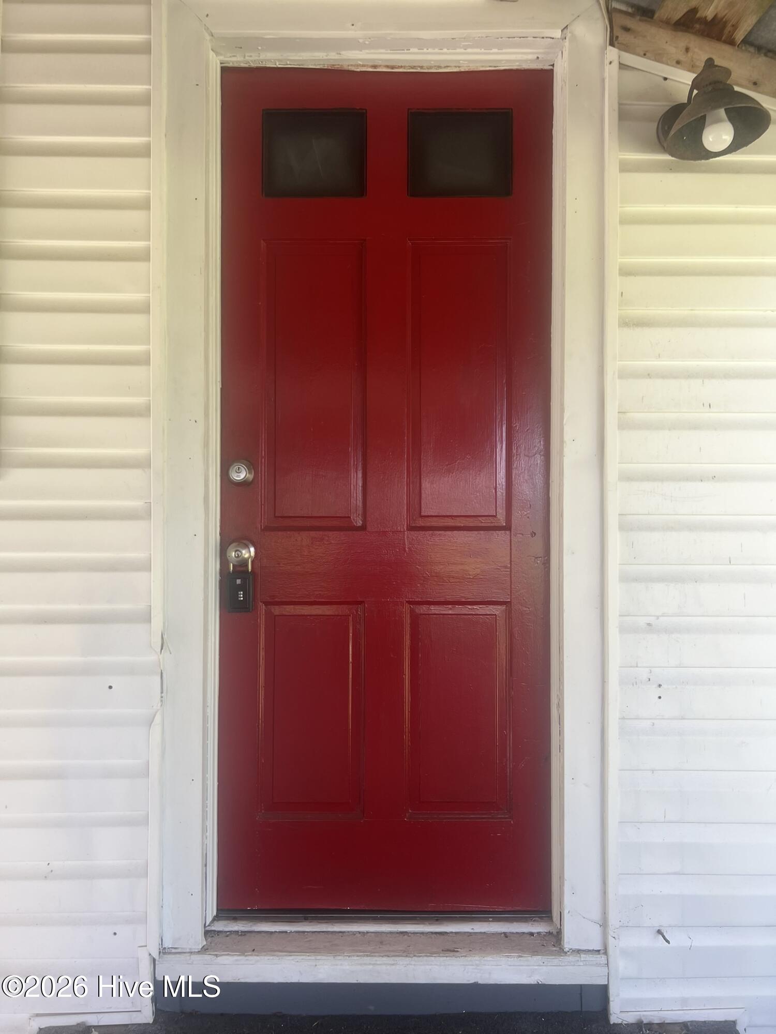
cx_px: 388
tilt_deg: +0.7
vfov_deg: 67.3
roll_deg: +0.0
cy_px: 517
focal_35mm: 26
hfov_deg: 53.1
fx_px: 777
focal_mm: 5.7
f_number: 1.5
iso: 40
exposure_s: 1/164
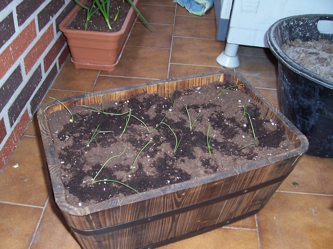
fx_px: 365
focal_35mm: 38
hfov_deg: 48.9
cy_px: 139
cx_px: 154
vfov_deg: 37.7
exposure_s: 1/60
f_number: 2.7
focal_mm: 5.6
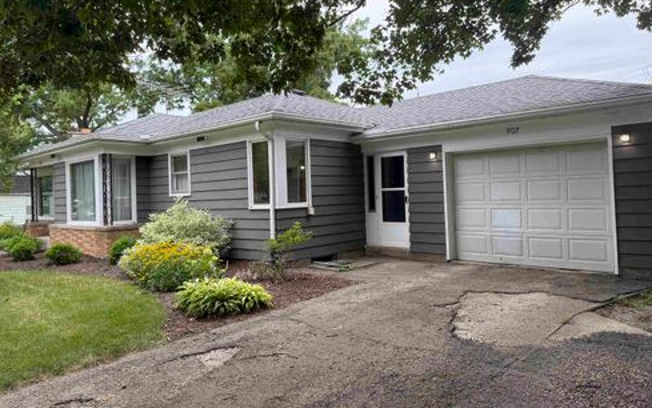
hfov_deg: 70.4
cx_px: 331
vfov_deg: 47.6
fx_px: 462
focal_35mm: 26
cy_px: 190
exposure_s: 1/290
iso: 100
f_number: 1.78
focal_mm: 6.76
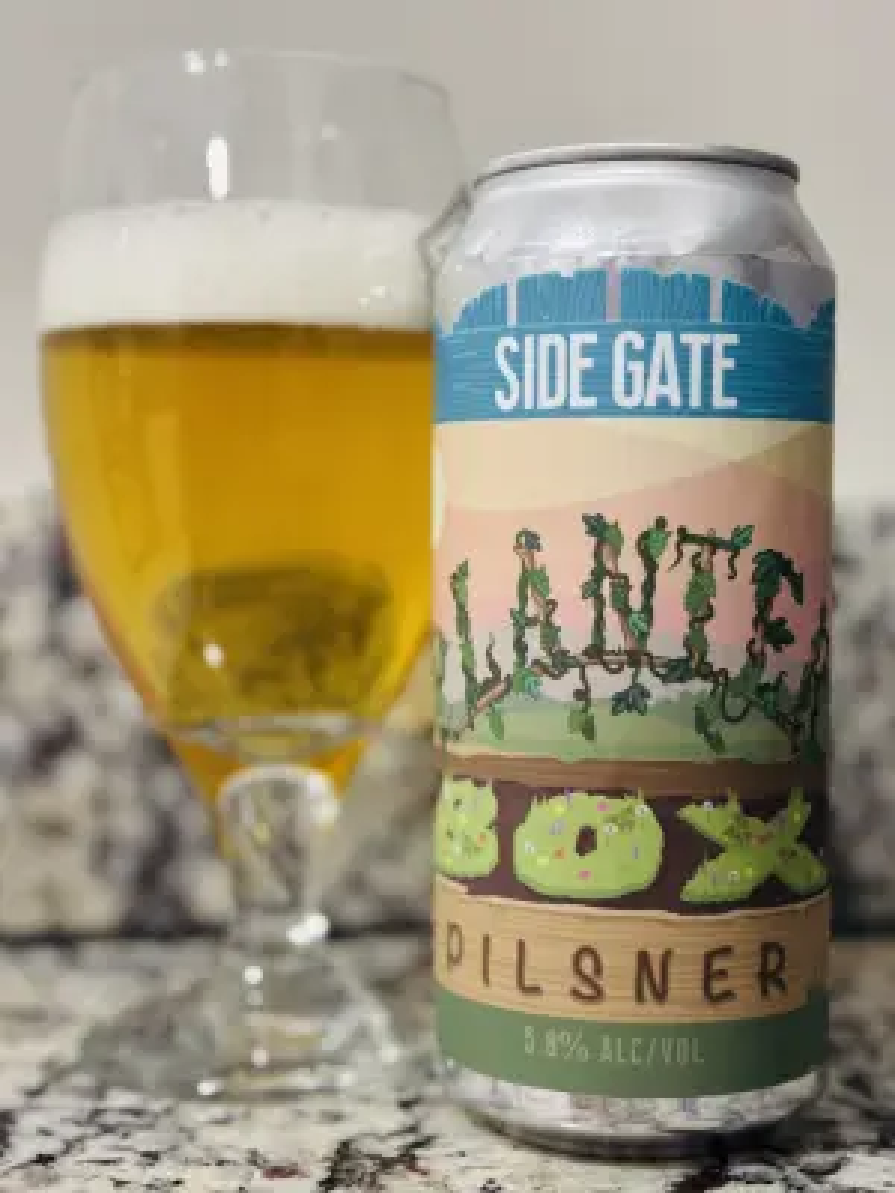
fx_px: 1793
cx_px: 448
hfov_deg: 28.0
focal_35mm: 52
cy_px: 596
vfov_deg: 36.8
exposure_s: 1/40
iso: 160
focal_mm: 5.96
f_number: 1.6
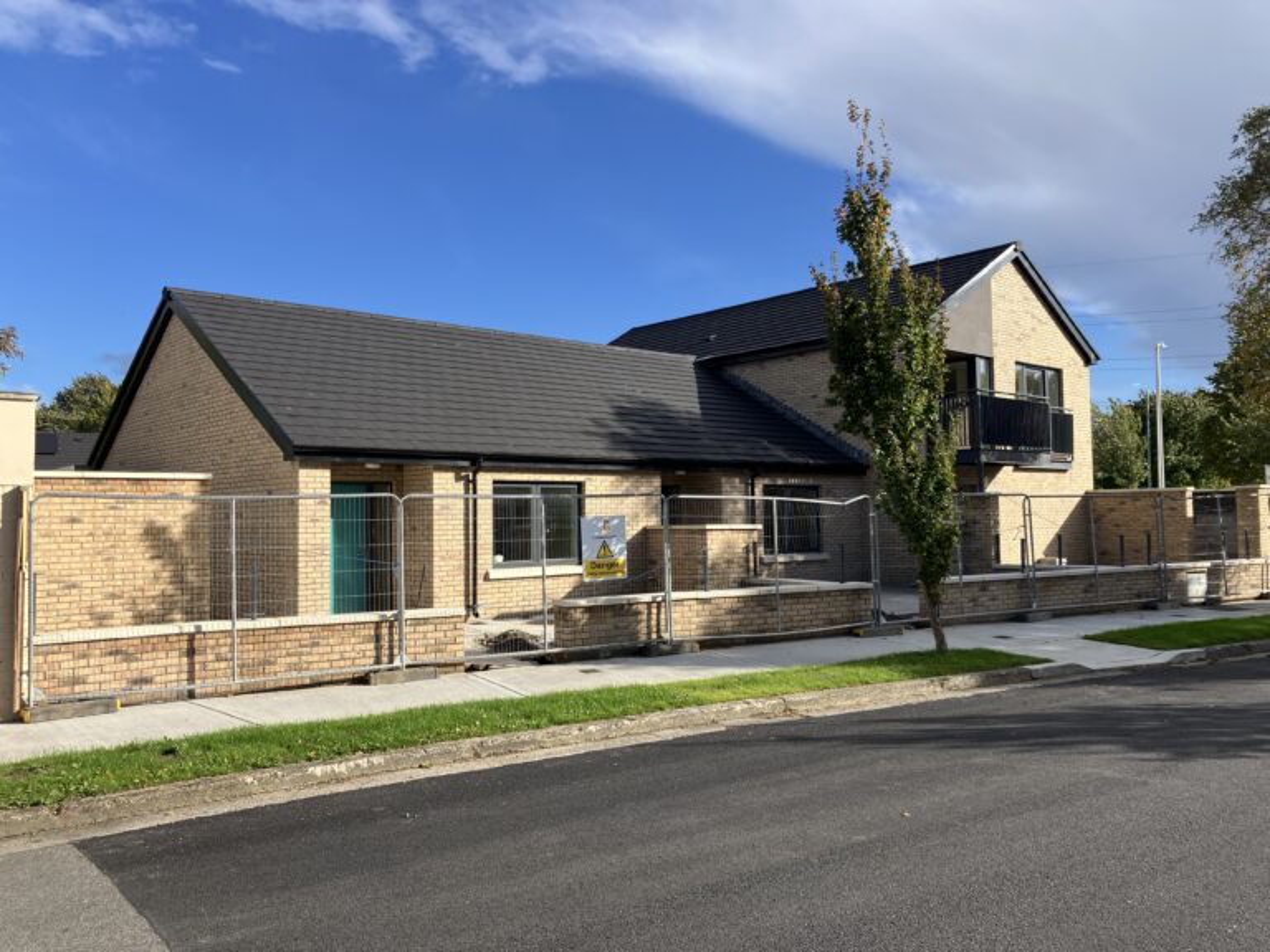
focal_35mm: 28
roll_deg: +0.9
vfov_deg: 49.7
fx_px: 1027
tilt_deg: +3.3
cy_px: 476
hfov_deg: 63.4
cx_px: 635
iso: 32
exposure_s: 1/1350
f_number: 1.8
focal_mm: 3.99
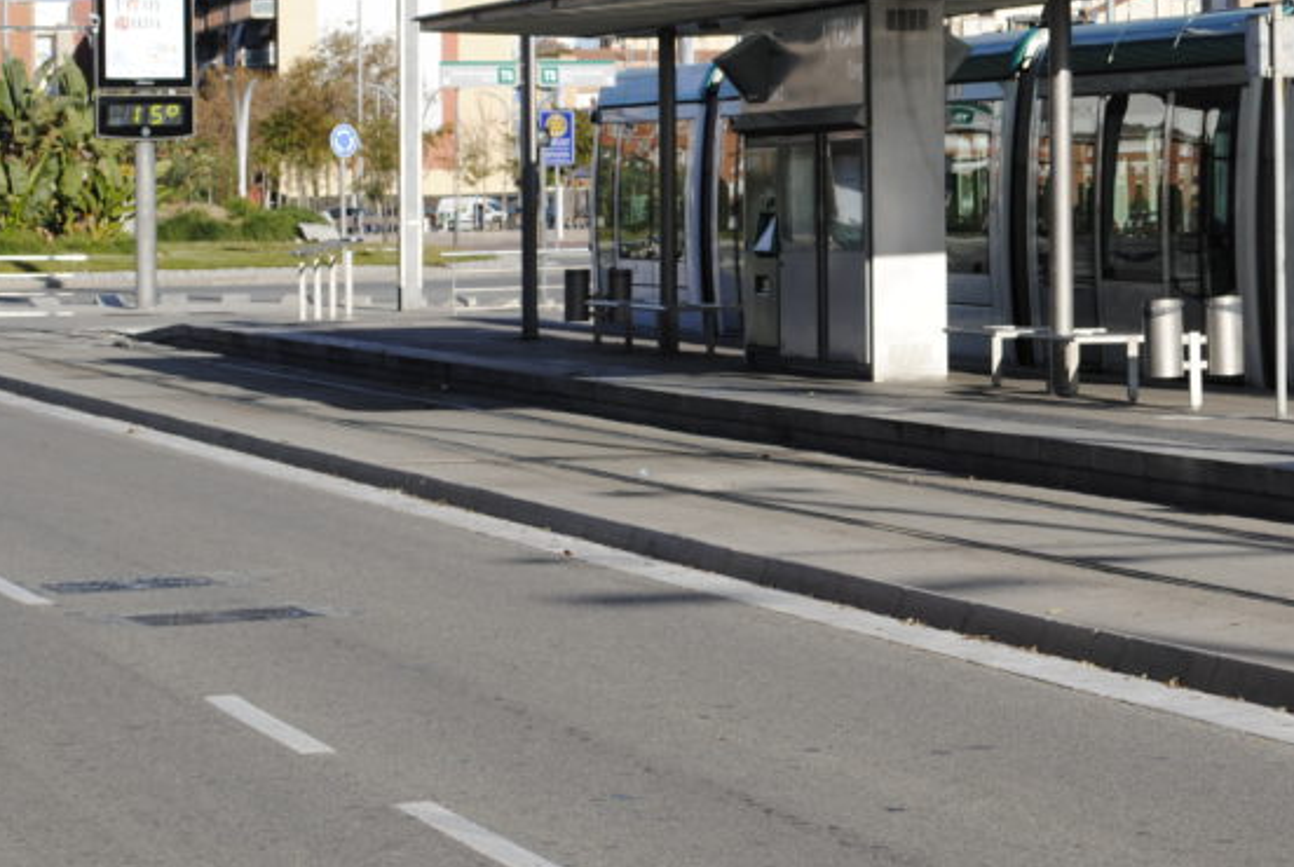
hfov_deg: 13.3
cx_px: 1113
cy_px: 172
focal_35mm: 153
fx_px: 5506
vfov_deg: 9.0
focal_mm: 55
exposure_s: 1/250
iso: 100
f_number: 8
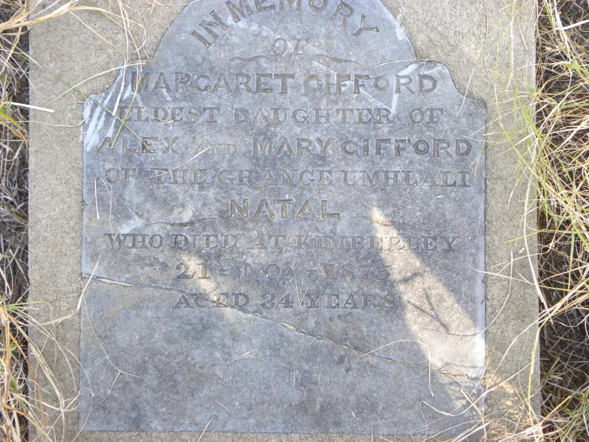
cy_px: 221
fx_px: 698
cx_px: 294
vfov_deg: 35.1
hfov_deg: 45.8
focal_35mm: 41
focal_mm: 7.3
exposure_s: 1/60
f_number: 3.2
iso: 225
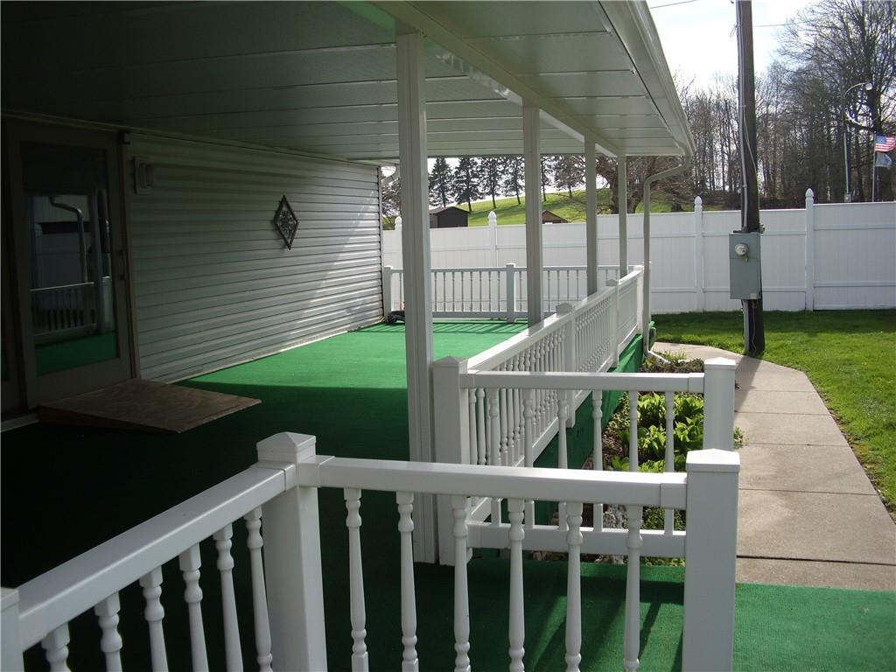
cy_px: 336
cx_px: 448
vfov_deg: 39.7
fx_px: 932
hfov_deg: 51.4
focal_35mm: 36
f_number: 3.1
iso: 80
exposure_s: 1/500
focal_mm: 6.3
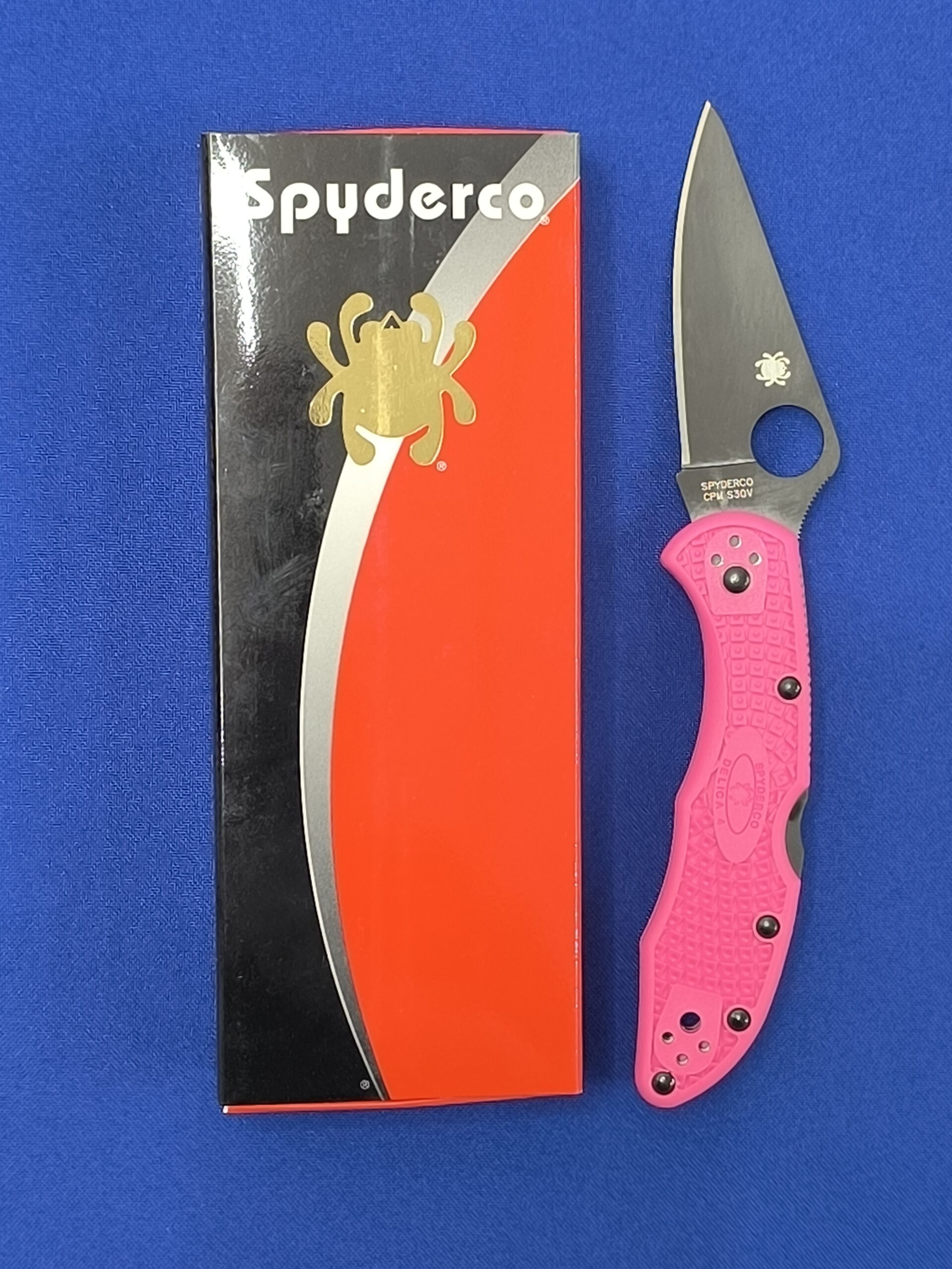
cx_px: 476
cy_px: 634
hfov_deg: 21.0
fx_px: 2567
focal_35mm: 70
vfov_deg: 27.8
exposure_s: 1/100
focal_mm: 6.14
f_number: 1.65
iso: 640
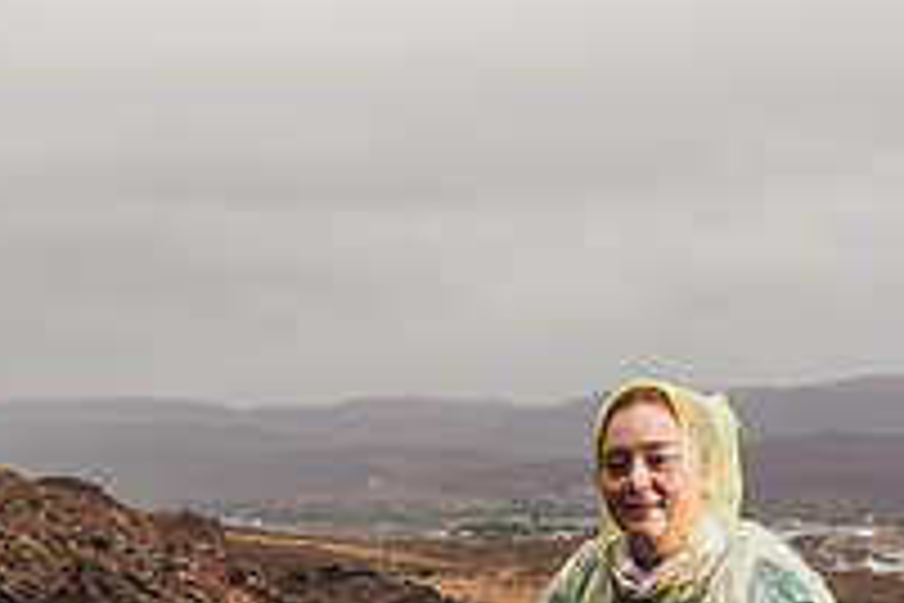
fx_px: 2009
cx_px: 306
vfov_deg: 16.1
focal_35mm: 80
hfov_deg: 25.2
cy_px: 794
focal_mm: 27
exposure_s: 1/250
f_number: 6.3
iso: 200
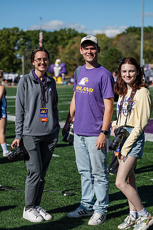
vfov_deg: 25.3
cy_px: 127
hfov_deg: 17.1
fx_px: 510
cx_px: 80
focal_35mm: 80
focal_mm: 70
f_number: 3.2
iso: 80
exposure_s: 1/1600
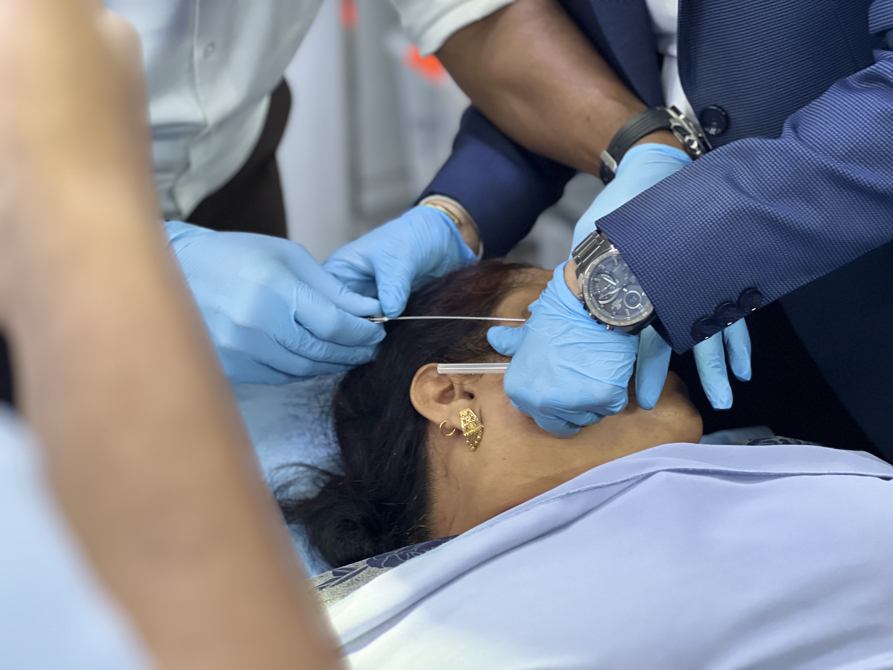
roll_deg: +0.5
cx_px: 446
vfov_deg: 19.1
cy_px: 335
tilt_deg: -27.2
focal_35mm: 77
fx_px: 1986
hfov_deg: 25.3
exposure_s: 1/33
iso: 160
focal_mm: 9
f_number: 2.8
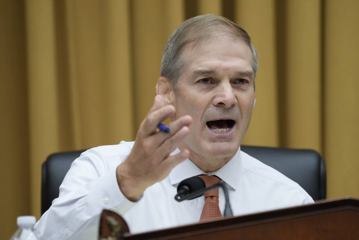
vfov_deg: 4.6
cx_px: 180
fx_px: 2962
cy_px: 120
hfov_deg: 6.9
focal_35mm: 297
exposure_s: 1/400
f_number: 6.3
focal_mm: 297
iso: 5000
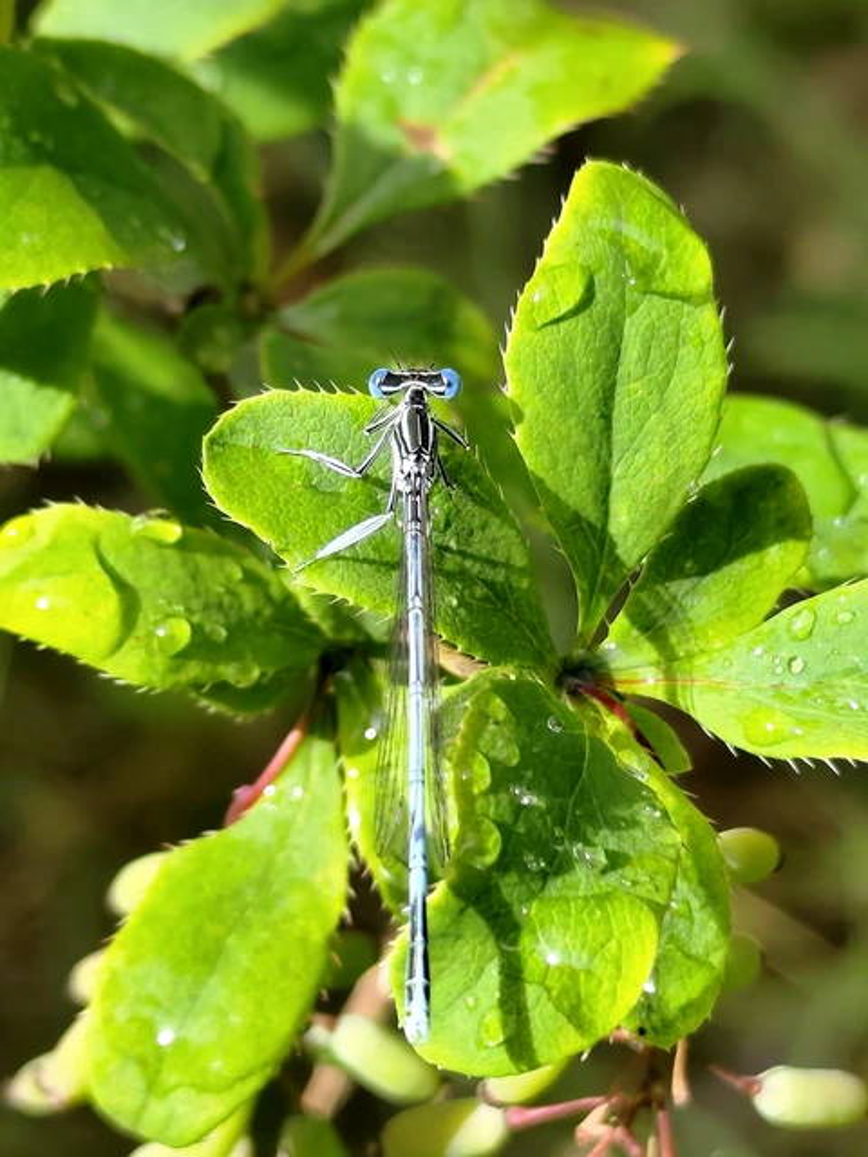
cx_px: 434
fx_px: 3076
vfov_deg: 21.3
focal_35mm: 92
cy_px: 578
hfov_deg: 16.1
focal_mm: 6.19
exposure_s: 1/528
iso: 50
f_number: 1.65
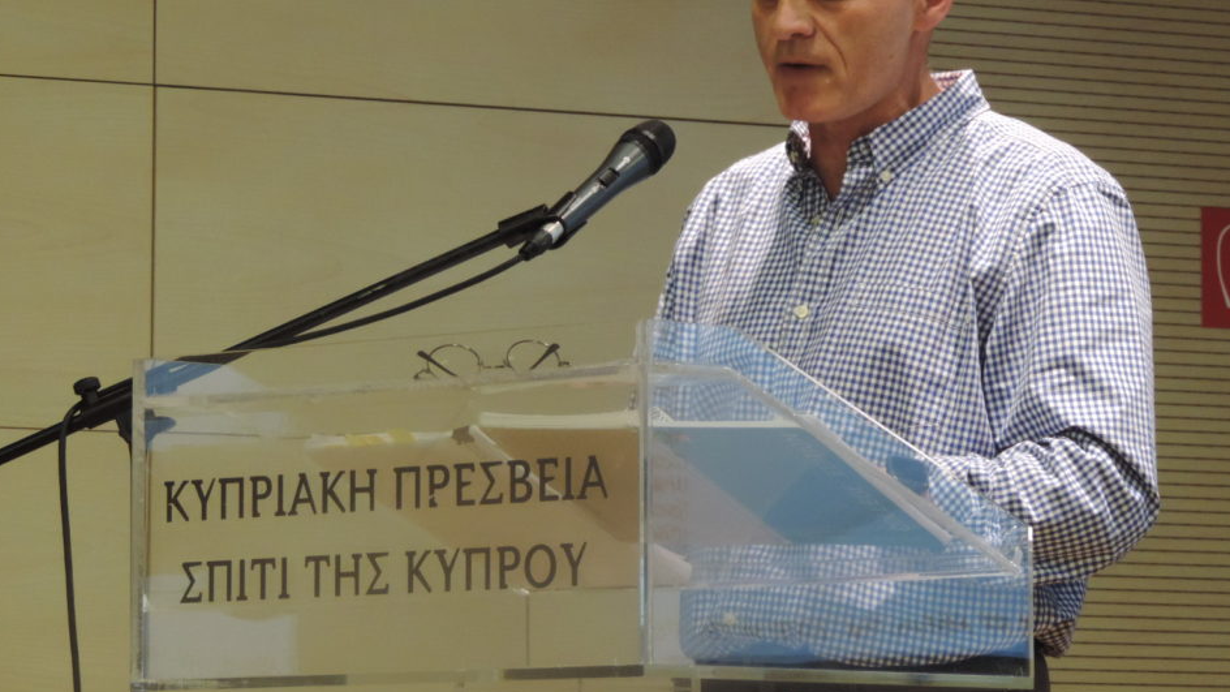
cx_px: 658
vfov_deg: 6.0
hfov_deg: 10.7
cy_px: 271
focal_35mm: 201
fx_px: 6556
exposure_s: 1/30
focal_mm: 30.3
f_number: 4.5
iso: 560
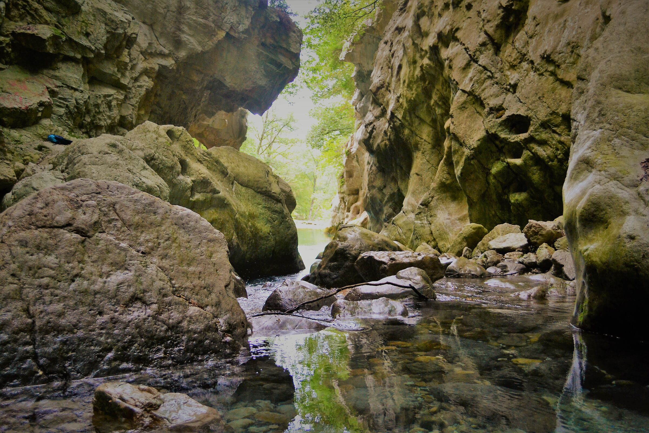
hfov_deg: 53.1
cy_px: 216
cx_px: 324
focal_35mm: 36
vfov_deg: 36.9
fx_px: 649
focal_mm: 24
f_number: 4
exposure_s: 1/200
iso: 800
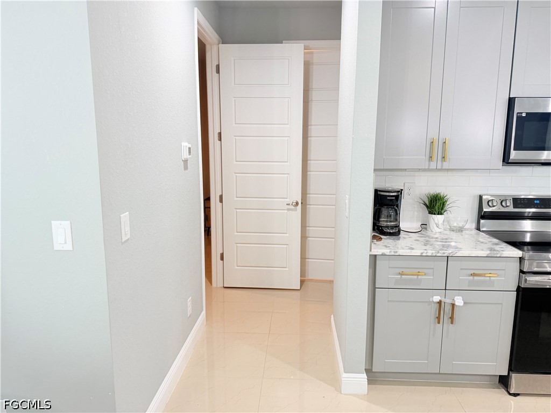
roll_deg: -0.3
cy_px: 206
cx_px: 276
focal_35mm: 24
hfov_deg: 71.6
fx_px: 382
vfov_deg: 56.8
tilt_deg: -5.2
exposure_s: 1/120
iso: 200
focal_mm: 6.76
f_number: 1.78
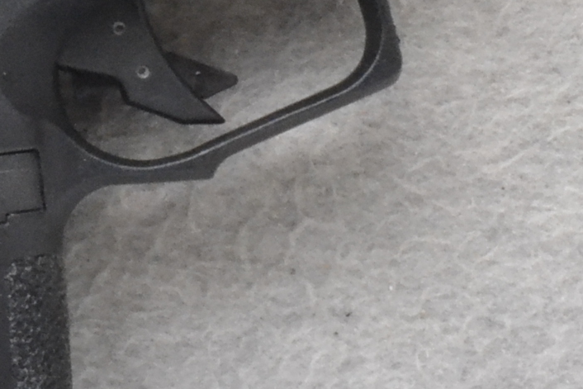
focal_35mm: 235
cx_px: 74
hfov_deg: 8.7
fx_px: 3806
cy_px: 129
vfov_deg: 5.8
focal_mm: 32
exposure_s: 1/160
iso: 3200
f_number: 20
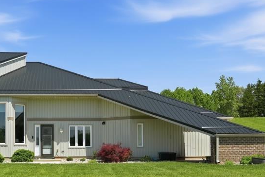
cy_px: 126
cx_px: 70
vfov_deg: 30.2
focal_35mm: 44
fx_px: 324
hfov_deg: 43.2
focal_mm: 16
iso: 800
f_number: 4
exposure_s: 1/3200
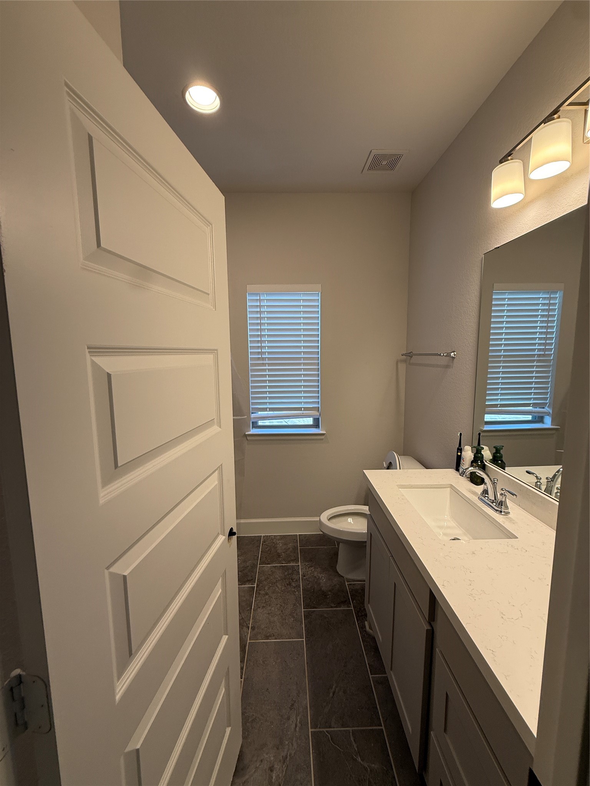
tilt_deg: -7.0
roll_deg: +0.8
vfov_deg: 102.1
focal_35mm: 14
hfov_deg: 85.7
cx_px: 295
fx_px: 318
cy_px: 393
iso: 80
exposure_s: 1/120
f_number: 2.2
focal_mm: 2.22
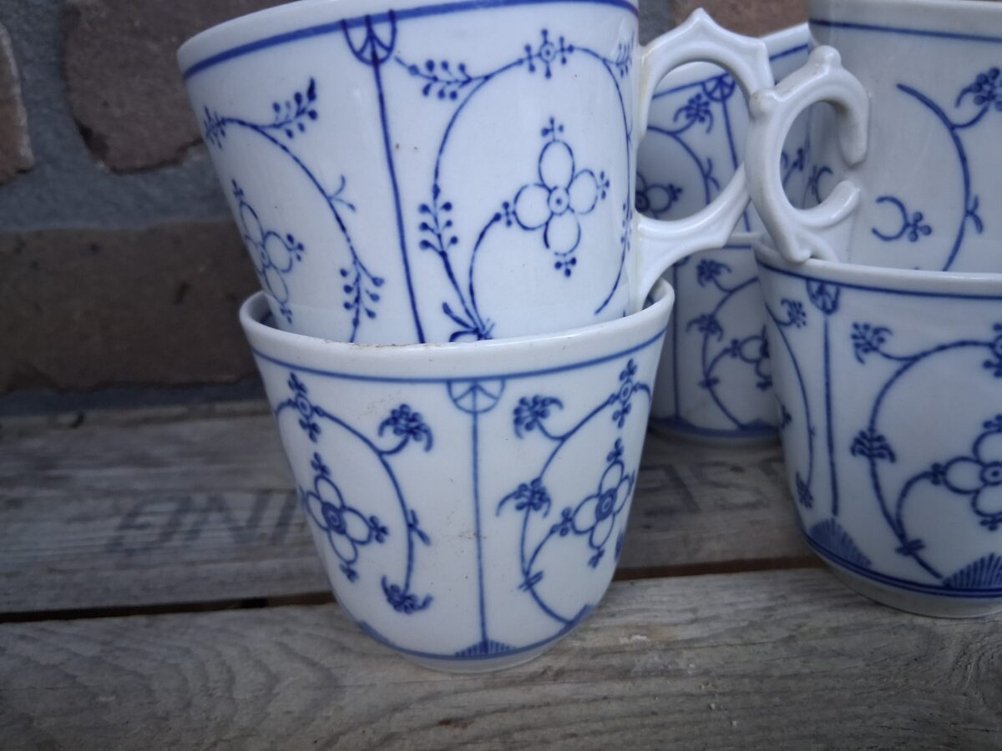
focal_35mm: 26
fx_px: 753
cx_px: 501
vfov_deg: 53.1
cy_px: 376
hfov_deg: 67.3
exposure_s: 1/50
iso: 250
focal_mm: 3.98
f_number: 1.8
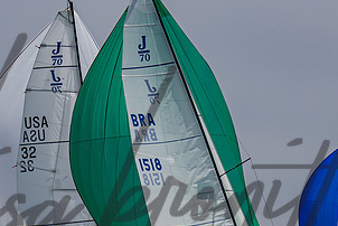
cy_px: 243
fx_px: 3825
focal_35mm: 407
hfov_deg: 5.0
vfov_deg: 3.4
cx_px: 450
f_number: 6.3
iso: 400
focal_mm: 110
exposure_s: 1/3200
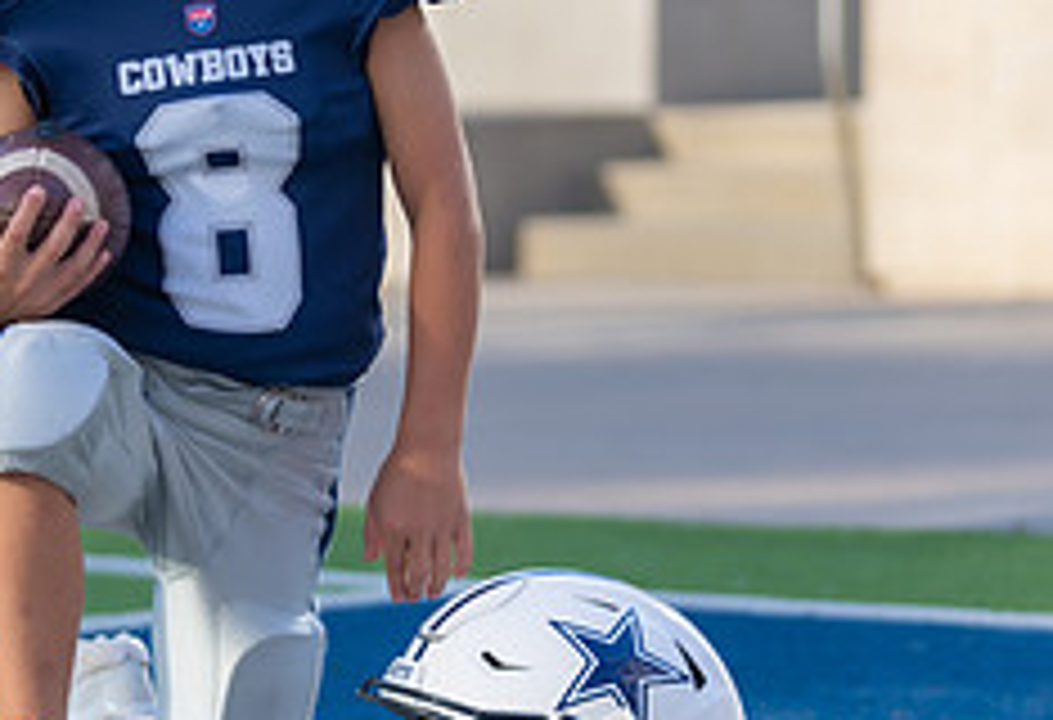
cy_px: 217
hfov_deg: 8.2
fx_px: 7311
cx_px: 337
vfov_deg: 5.6
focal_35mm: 248
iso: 100
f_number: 2.8
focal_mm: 92
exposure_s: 1/500
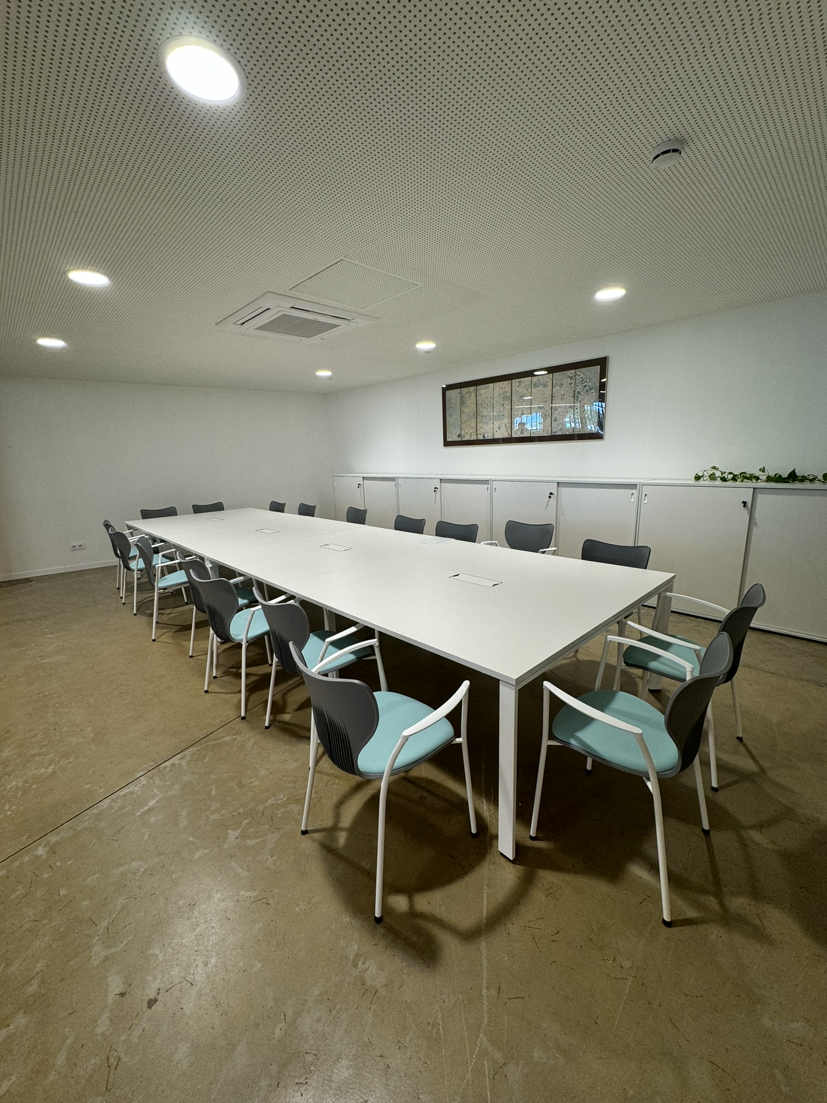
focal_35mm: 14
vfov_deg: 102.1
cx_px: 414
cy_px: 552
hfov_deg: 85.7
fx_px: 446
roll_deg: +2.6
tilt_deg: -12.1
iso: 100
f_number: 2.2
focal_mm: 2.22
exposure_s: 1/100
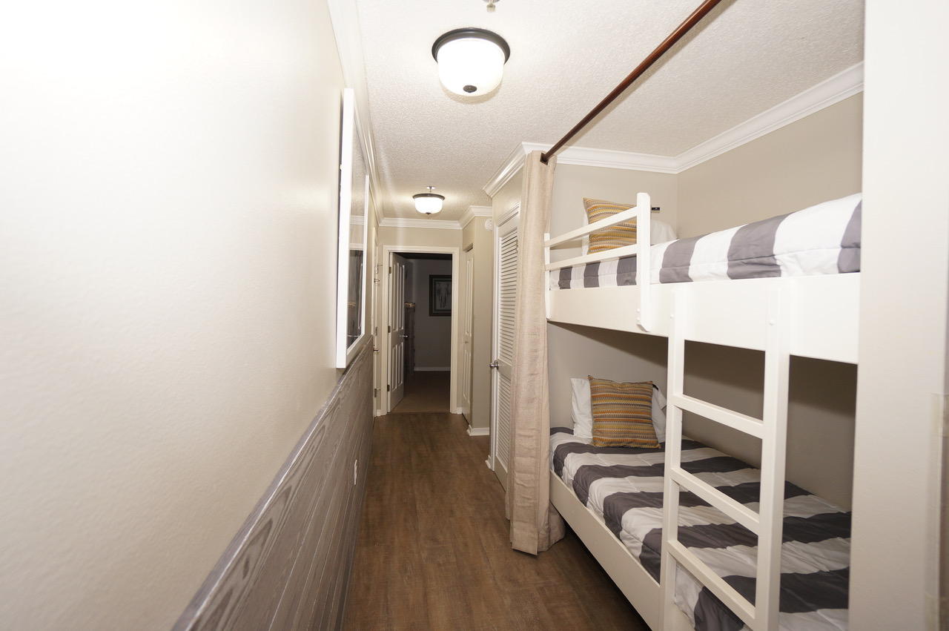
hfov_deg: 100.4
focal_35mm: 15
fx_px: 395
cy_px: 316
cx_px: 474
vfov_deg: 77.2
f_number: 4
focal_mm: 10
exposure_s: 1/60
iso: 320
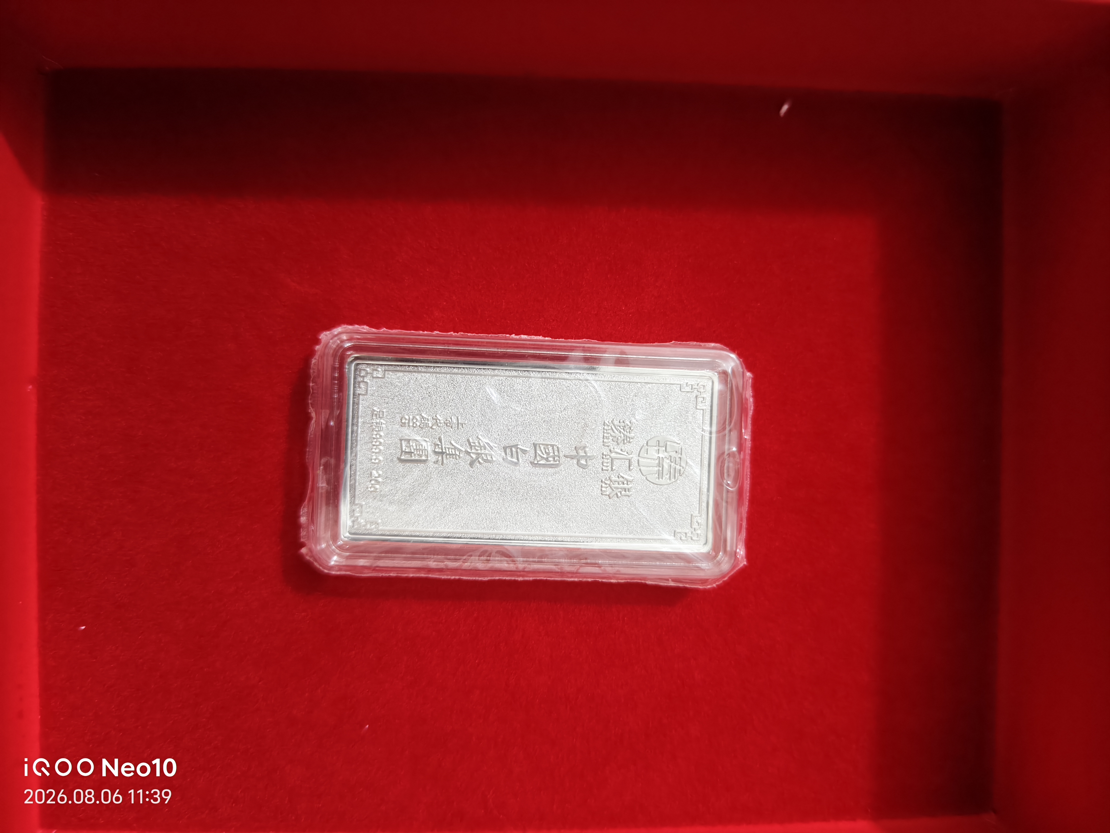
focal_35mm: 23
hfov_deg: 73.9
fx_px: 738
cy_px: 416
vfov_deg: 58.9
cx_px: 555
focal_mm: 5.56
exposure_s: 1/50
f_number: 1.88
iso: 666
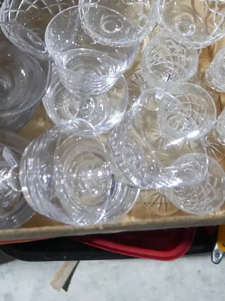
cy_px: 1
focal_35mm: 60
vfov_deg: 30.0
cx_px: 47
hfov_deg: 24.0
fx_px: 520
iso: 1250
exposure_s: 1/60
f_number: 3.5
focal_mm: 14
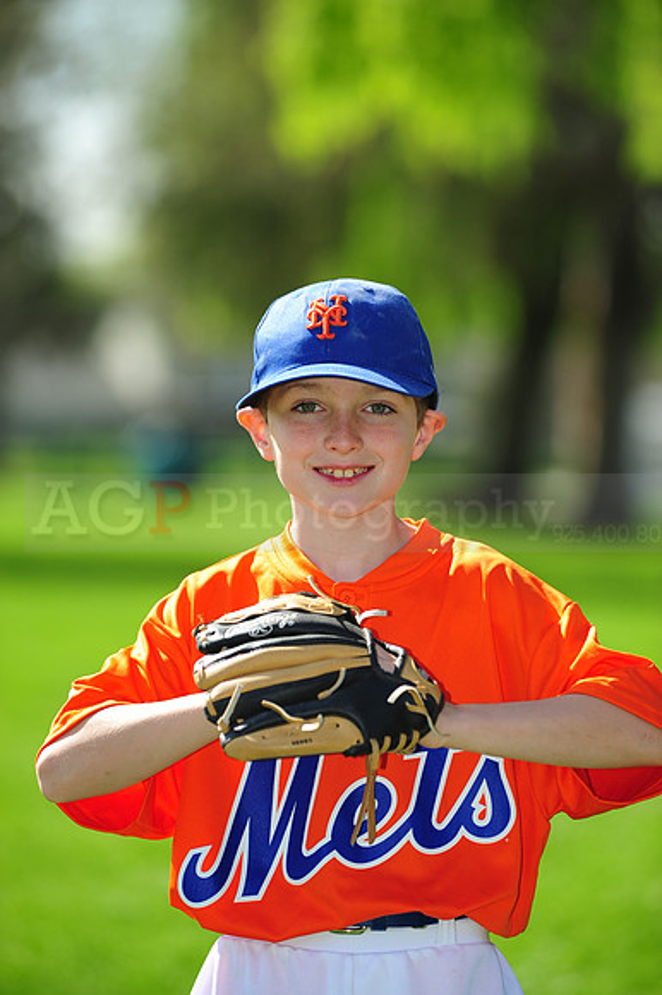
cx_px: 331
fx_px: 5523
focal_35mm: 200
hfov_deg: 6.9
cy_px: 498
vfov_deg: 10.3
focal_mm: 200
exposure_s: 1/800
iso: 200
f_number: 4.5
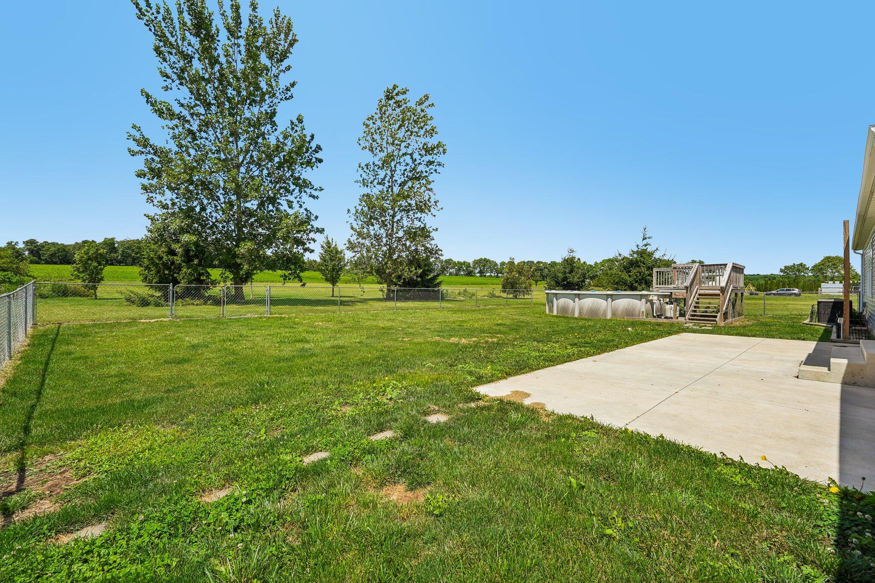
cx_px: 438
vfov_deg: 72.0
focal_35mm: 16
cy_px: 292
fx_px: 401
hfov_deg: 95.0
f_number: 8
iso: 100
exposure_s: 1/640
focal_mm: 16.5
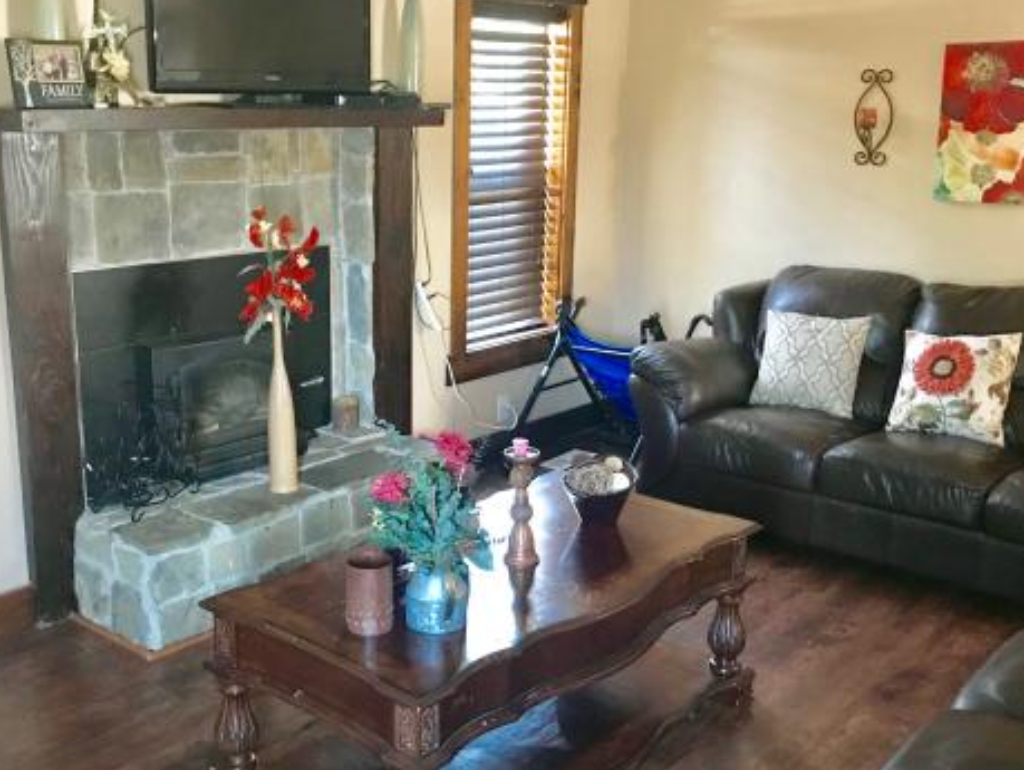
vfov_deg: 36.9
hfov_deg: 47.7
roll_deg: -1.6
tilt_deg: -14.7
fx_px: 1155
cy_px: 384
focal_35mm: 39
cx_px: 451
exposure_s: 1/6
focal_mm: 3.99
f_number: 1.8
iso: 80
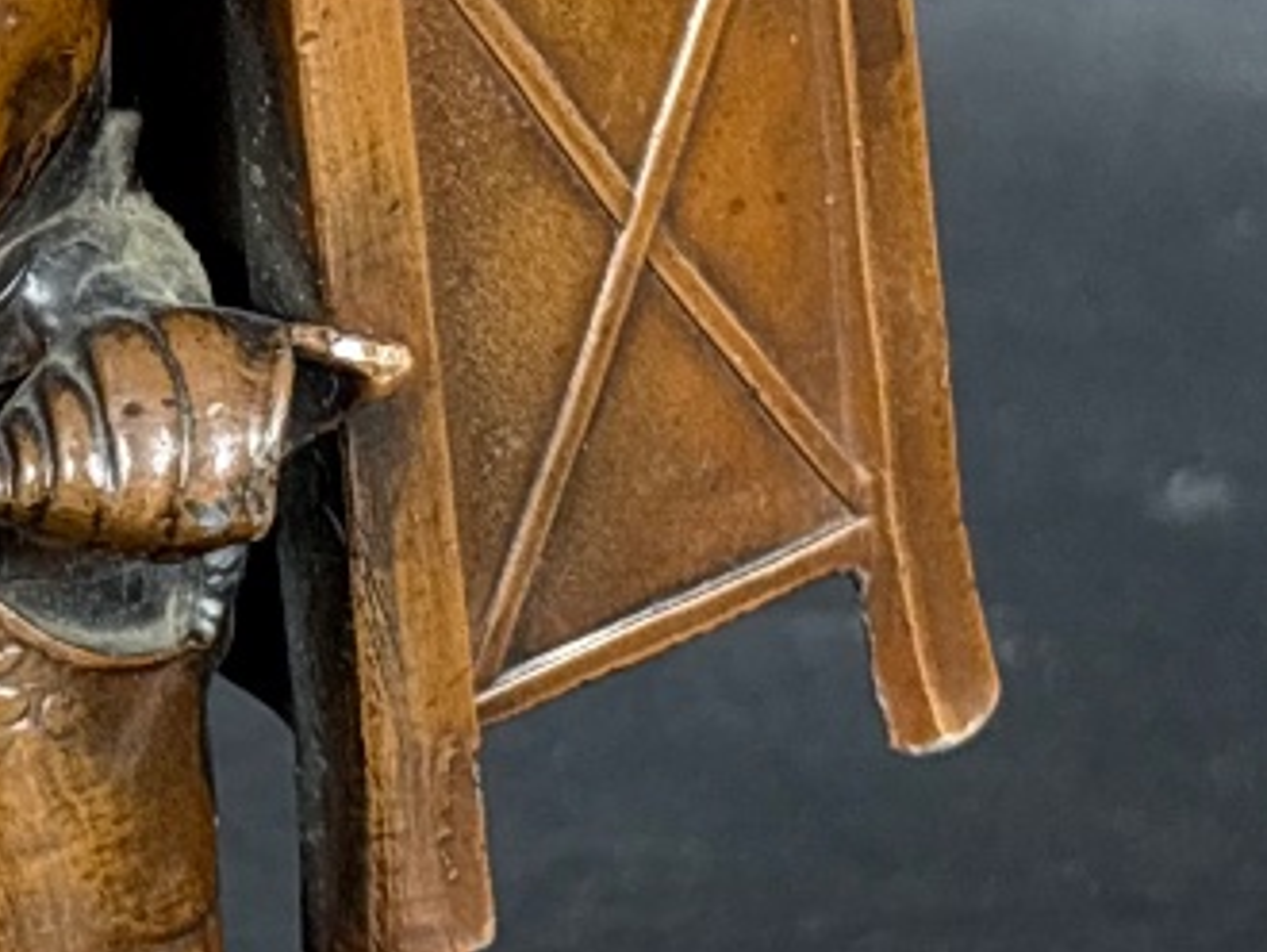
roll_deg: -0.6
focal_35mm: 189
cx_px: 0
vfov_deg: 7.9
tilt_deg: -22.5
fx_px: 6923
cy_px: 534
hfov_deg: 10.4
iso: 160
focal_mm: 5.96
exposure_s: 1/59
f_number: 1.6
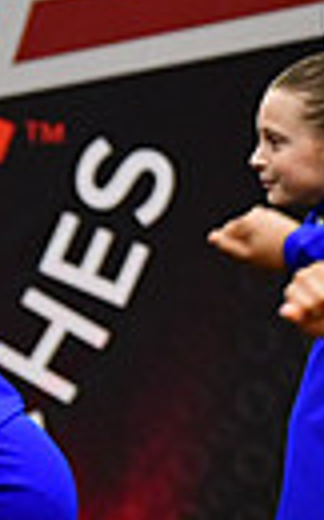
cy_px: 274
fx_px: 12998
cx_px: 1076
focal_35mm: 918
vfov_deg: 2.3
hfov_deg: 1.4
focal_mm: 135
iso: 4000
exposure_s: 1/500
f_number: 3.5
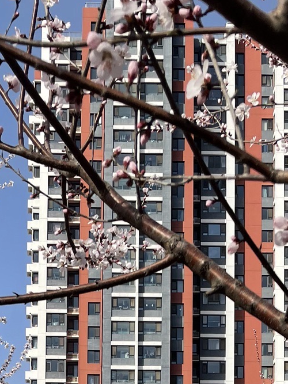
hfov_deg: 18.8
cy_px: 575
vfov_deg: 21.2
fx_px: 866
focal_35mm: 78
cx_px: 74
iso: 32
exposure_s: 1/3205
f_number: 1.6
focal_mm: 4.2
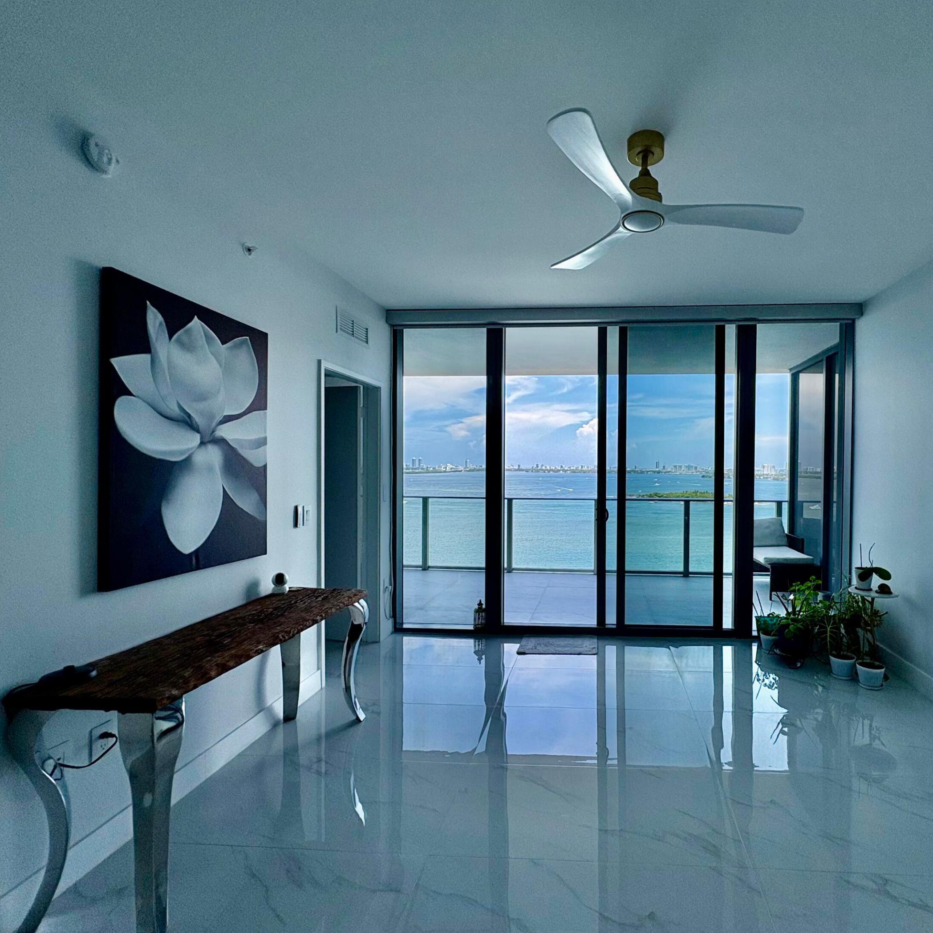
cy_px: 475
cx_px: 575
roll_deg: +0.2
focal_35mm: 17
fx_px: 518
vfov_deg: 84.0
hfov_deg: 82.6
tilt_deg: -0.3
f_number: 2.2
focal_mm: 2.22
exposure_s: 1/749
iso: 64
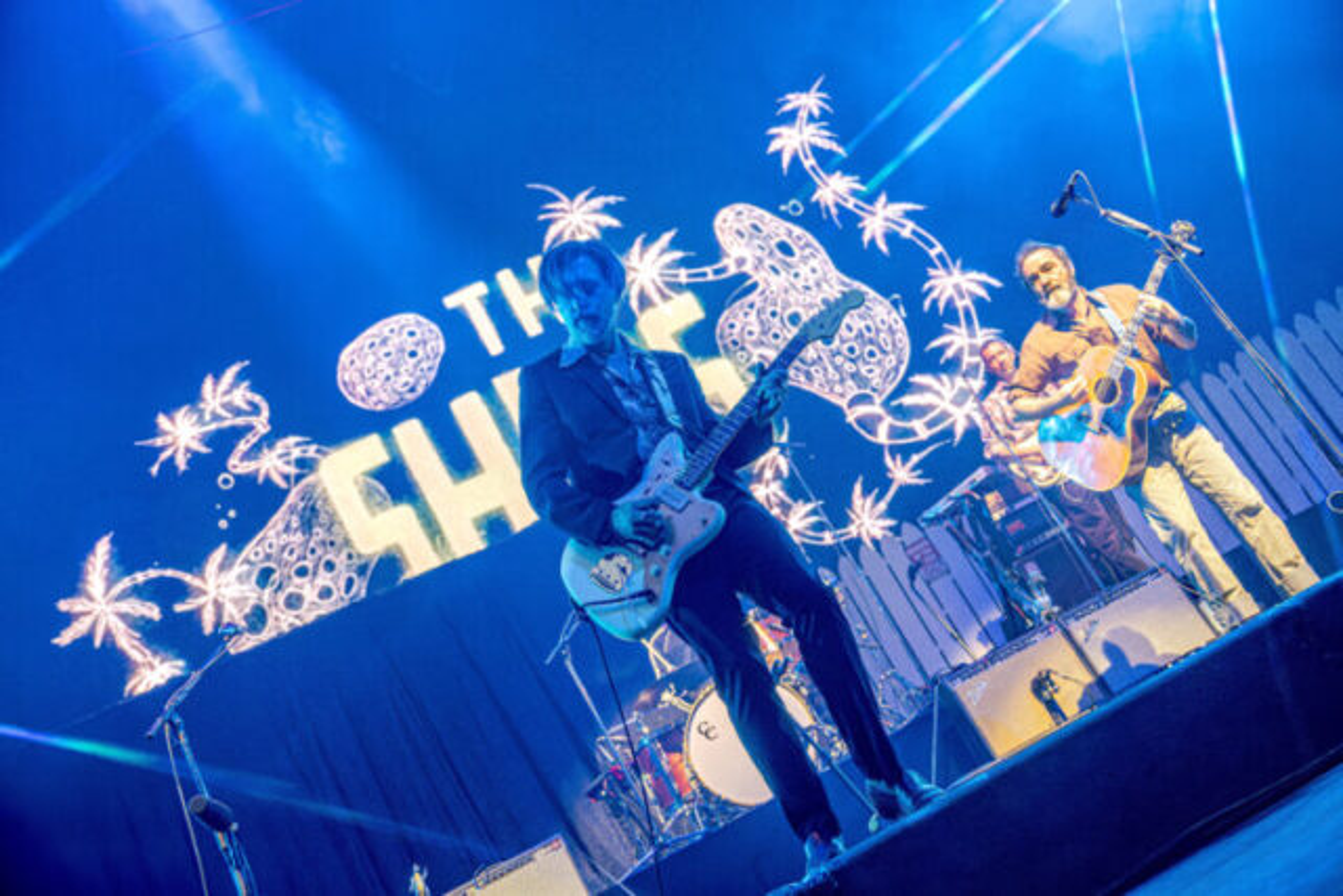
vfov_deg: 34.2
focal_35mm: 39
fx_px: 1455
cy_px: 448
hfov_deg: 49.5
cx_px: 672
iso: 2500
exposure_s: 1/200
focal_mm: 39
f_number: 5
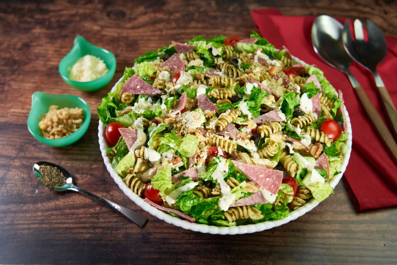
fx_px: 441
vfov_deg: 33.4
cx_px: 198
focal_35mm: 40
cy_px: 132
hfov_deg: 48.5
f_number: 4.5
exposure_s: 1/500
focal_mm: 40
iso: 1000
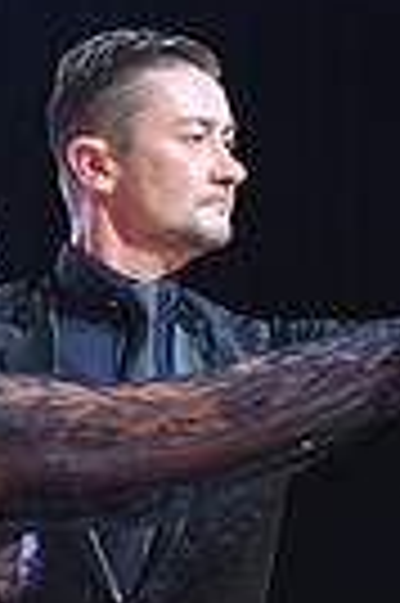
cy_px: 958
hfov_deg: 3.2
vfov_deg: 4.7
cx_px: 52
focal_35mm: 433
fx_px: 7235
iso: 2000
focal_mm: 100
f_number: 4
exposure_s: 1/250
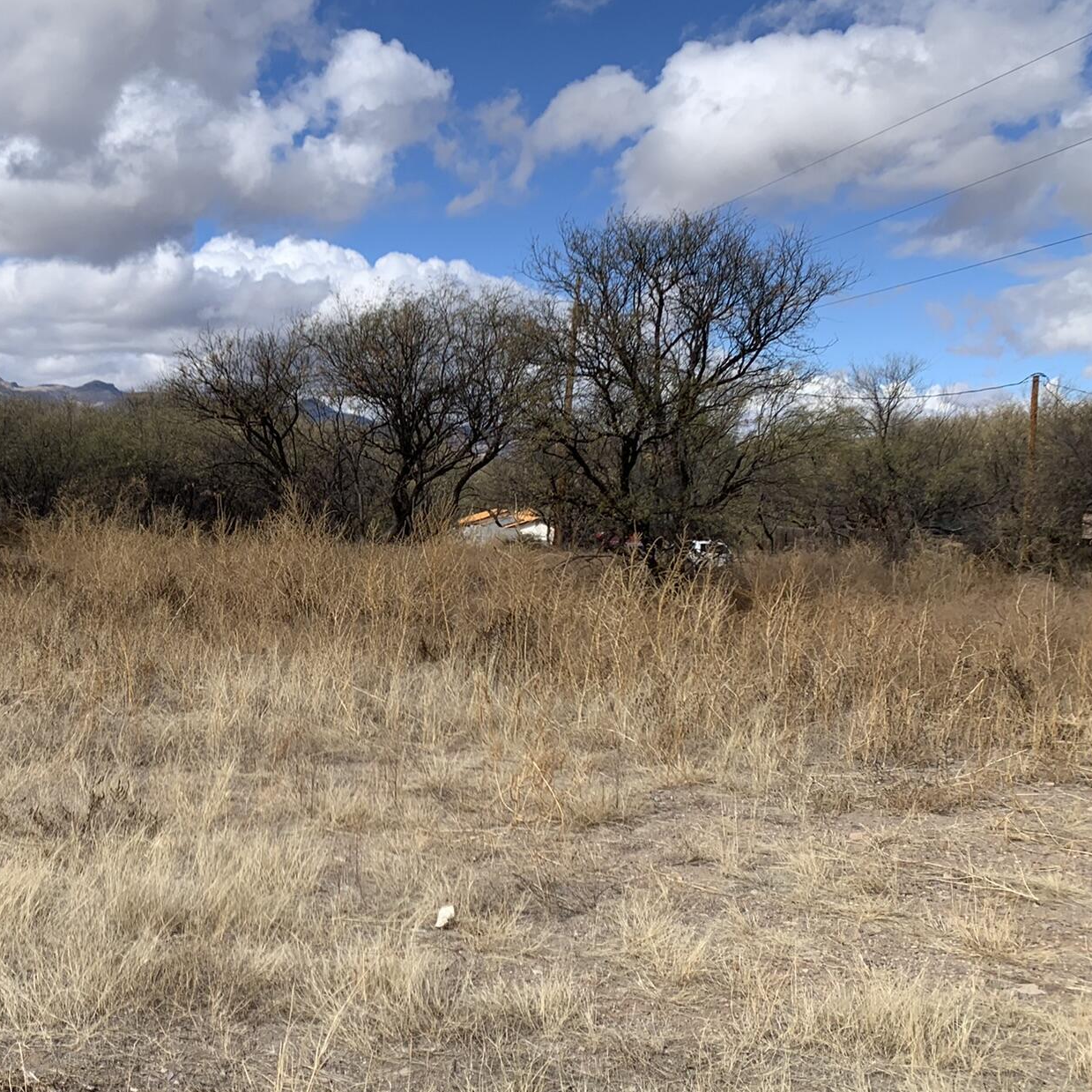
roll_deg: -1.8
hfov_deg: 42.4
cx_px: 263
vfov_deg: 43.9
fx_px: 1356
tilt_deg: -1.8
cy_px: 548
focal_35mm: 38
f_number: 1.8
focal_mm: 4.25
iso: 25
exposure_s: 1/3521
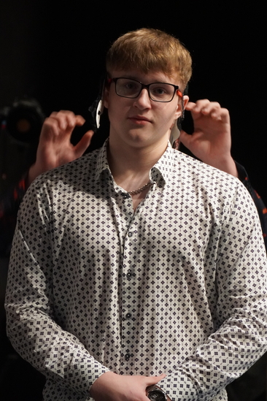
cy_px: 200
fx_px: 1285
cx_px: 134
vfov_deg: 17.7
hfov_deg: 11.9
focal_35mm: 116
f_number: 5.6
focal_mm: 77
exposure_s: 1/80
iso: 6400
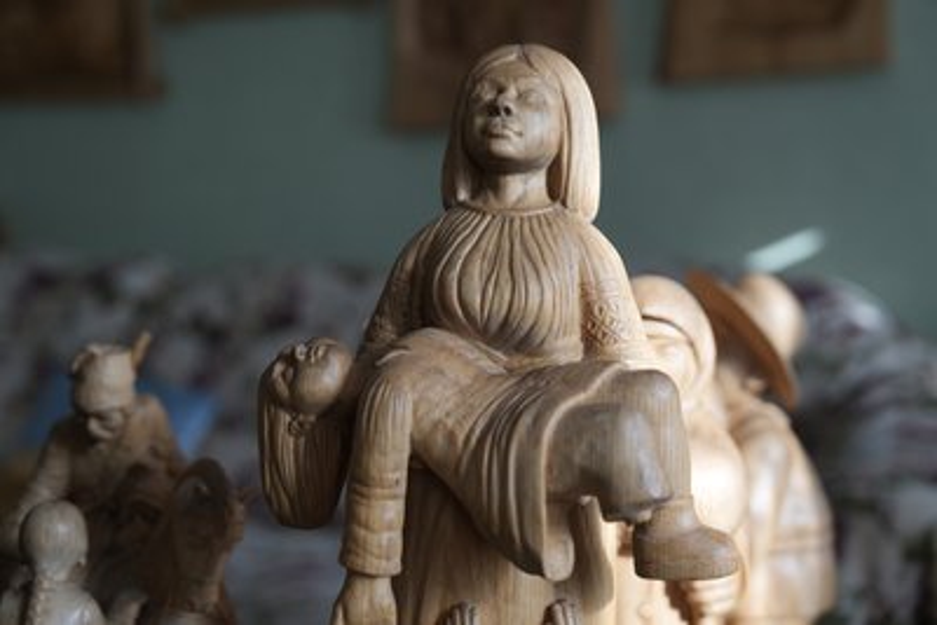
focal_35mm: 45
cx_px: 468
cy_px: 312
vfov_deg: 29.9
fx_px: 1172
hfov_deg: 43.6
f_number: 2.8
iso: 125
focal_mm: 45
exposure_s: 1/250
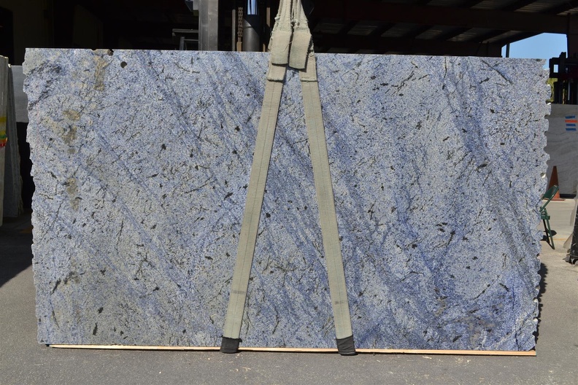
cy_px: 192
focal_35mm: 39
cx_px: 289
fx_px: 626
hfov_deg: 49.6
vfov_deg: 34.2
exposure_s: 1/320
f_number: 11
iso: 200
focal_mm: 26
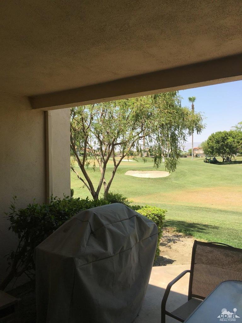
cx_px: 121
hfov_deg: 48.2
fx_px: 270
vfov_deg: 61.7
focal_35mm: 29
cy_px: 162
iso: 25
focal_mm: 4.15
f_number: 2.2
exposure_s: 1/916
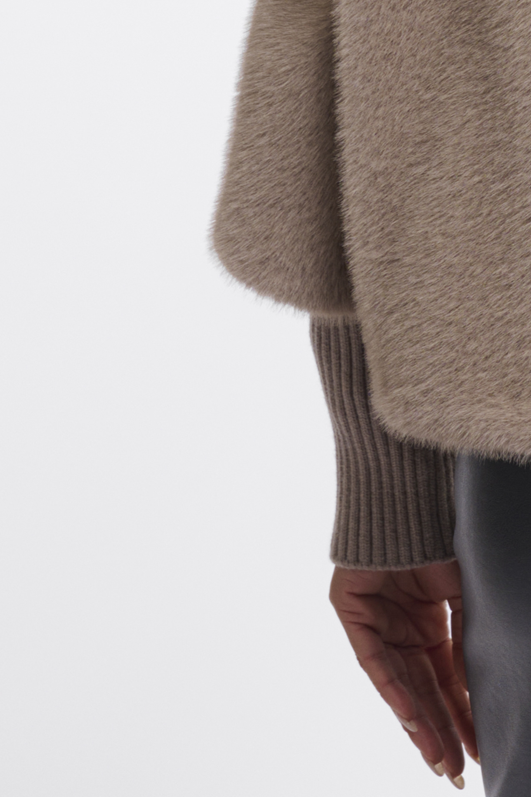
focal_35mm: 208
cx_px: 768
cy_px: -202
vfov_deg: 9.7
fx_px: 4603
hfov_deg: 6.5
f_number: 8
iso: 125
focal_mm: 63
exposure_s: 1/160
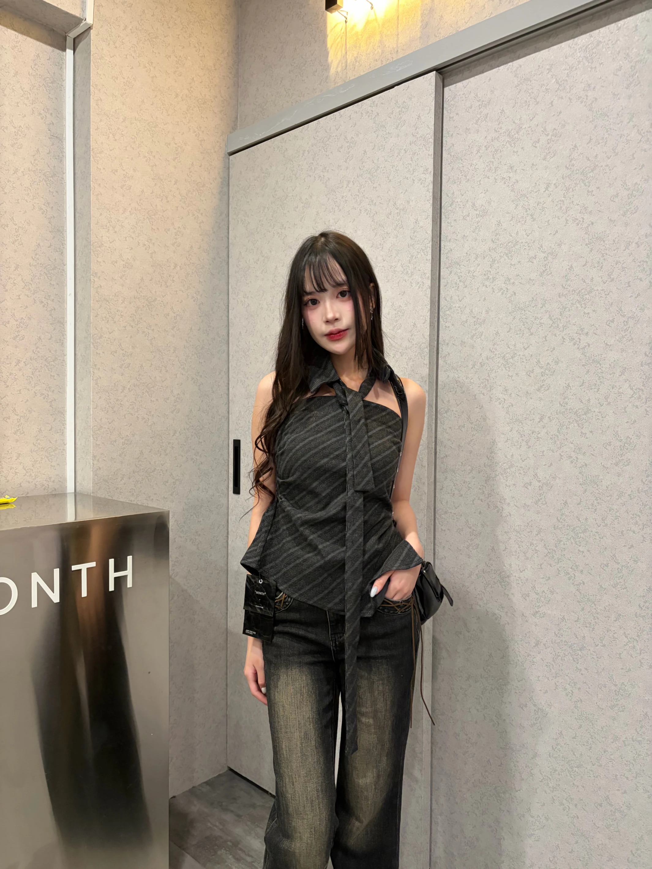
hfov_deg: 53.1
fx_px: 653
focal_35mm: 26
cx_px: 326
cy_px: 434
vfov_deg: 67.3
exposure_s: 1/60
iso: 320
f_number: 1.6
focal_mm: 5.96
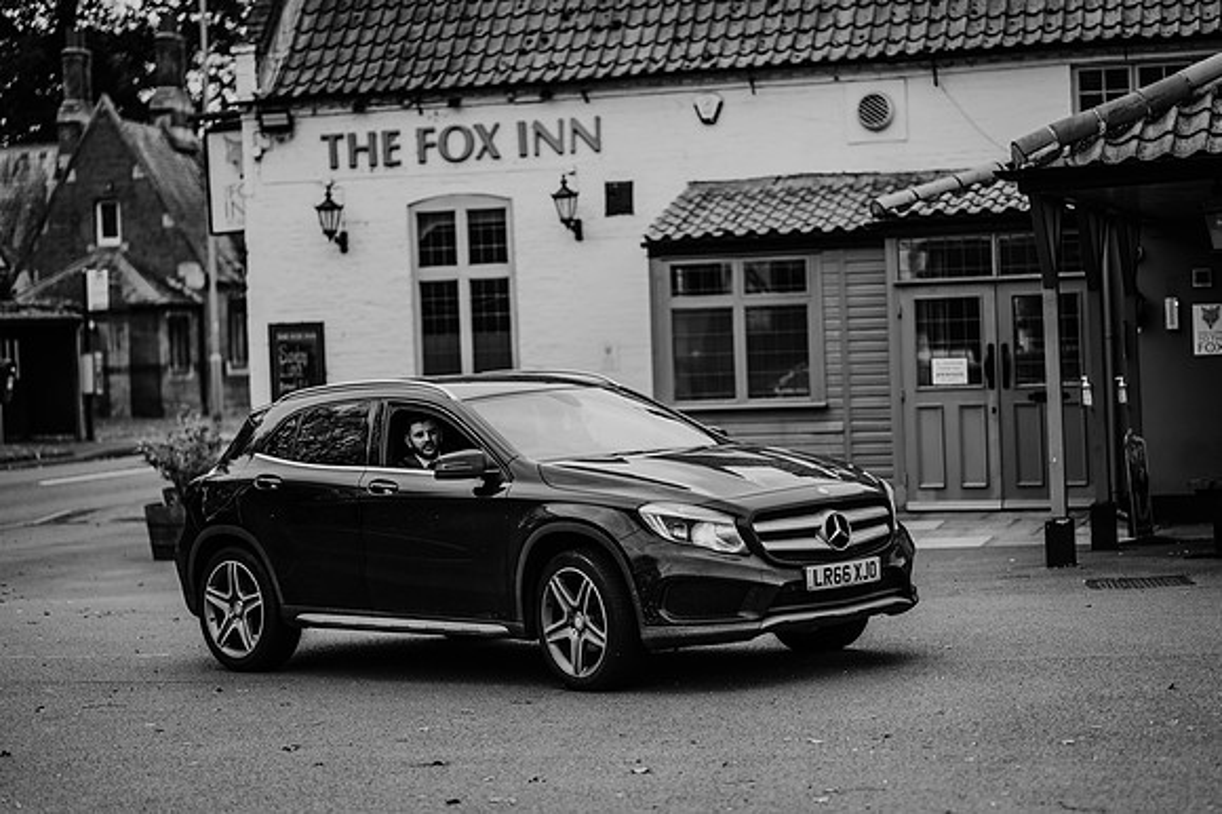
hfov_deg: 23.9
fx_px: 2884
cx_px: 611
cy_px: 407
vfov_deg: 16.1
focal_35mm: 85
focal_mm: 85
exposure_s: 1/500
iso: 100
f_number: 1.8
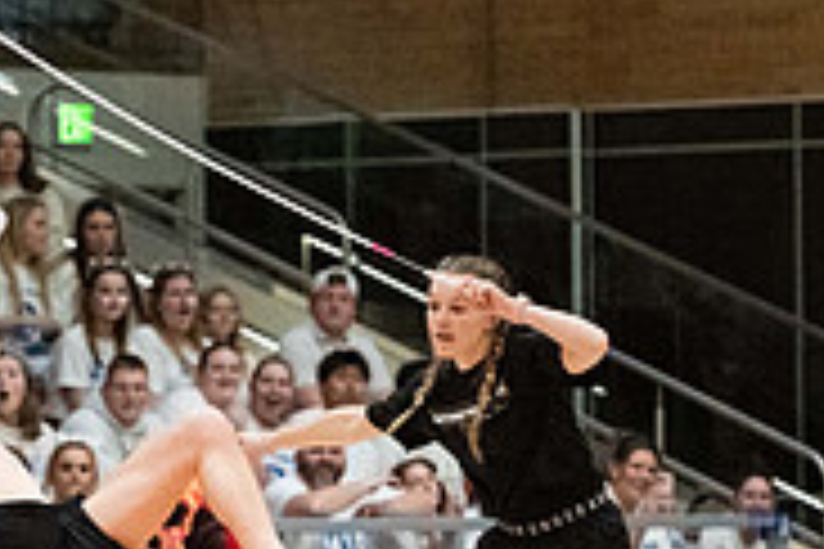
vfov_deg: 3.3
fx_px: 9452
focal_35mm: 413
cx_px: -254
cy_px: 567
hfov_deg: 5.0
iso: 6400
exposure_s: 1/800
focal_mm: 110
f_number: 2.8
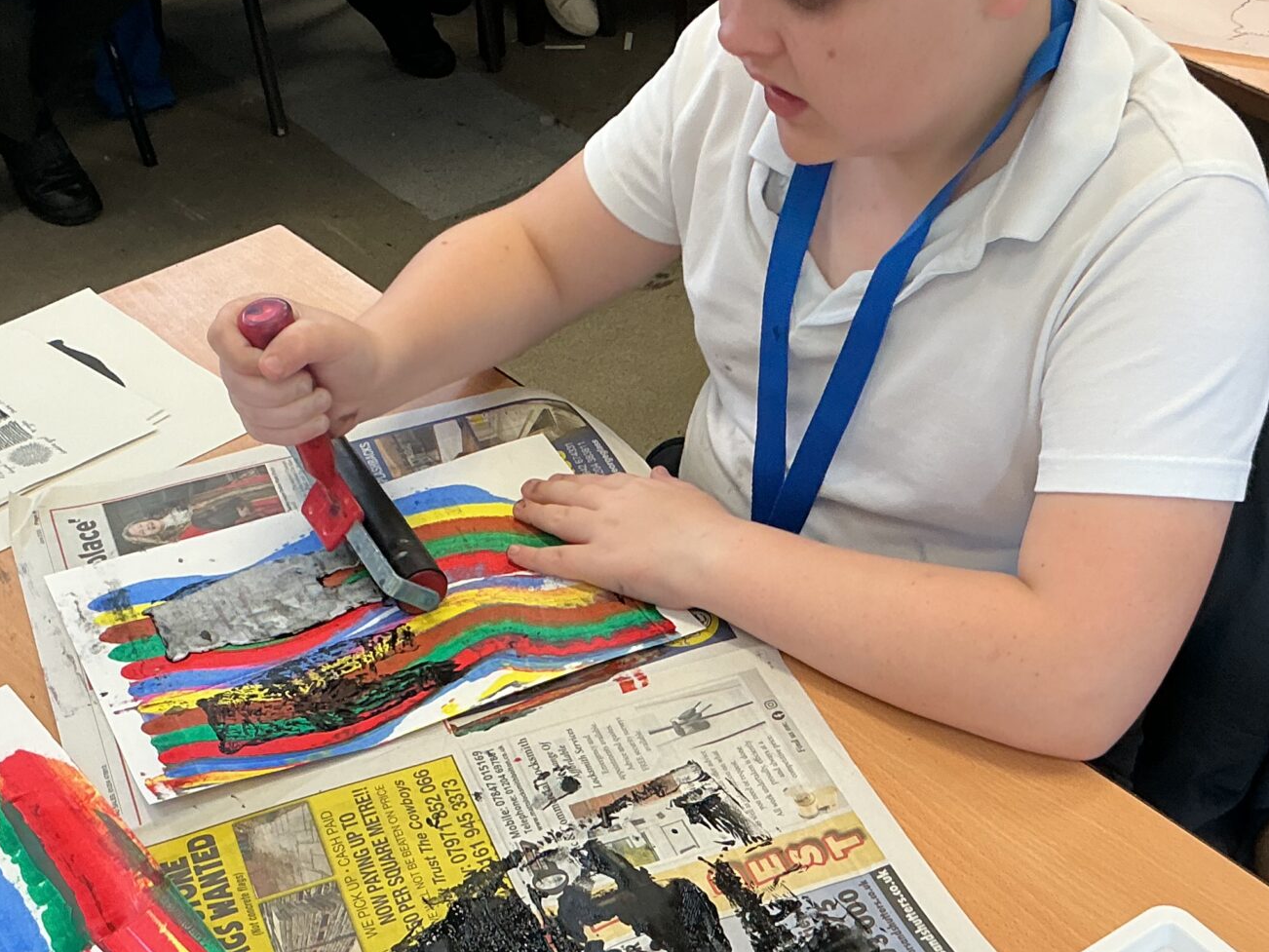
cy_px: 532
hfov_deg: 33.8
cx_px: 669
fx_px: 2090
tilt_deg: -38.7
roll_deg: +2.0
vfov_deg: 25.7
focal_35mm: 57
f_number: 1.8
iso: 50
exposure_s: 1/60
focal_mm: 3
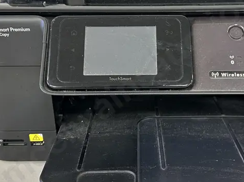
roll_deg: -1.1
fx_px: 366
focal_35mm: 52
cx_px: 139
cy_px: 82
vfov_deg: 28.0
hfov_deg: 36.8
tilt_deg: -22.8
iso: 320
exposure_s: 1/50
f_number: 1.78
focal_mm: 6.86
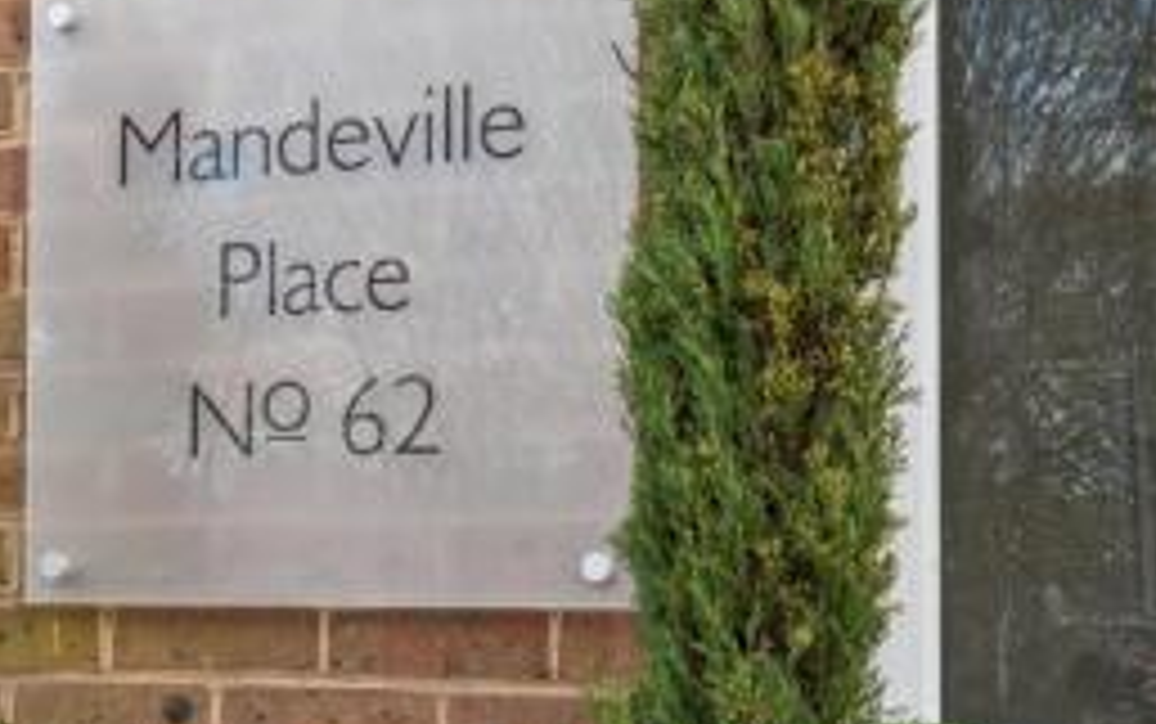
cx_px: 261
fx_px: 2081
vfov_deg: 19.6
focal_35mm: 66
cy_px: 209
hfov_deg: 30.4
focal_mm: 35
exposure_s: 1/250
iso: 1000
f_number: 10
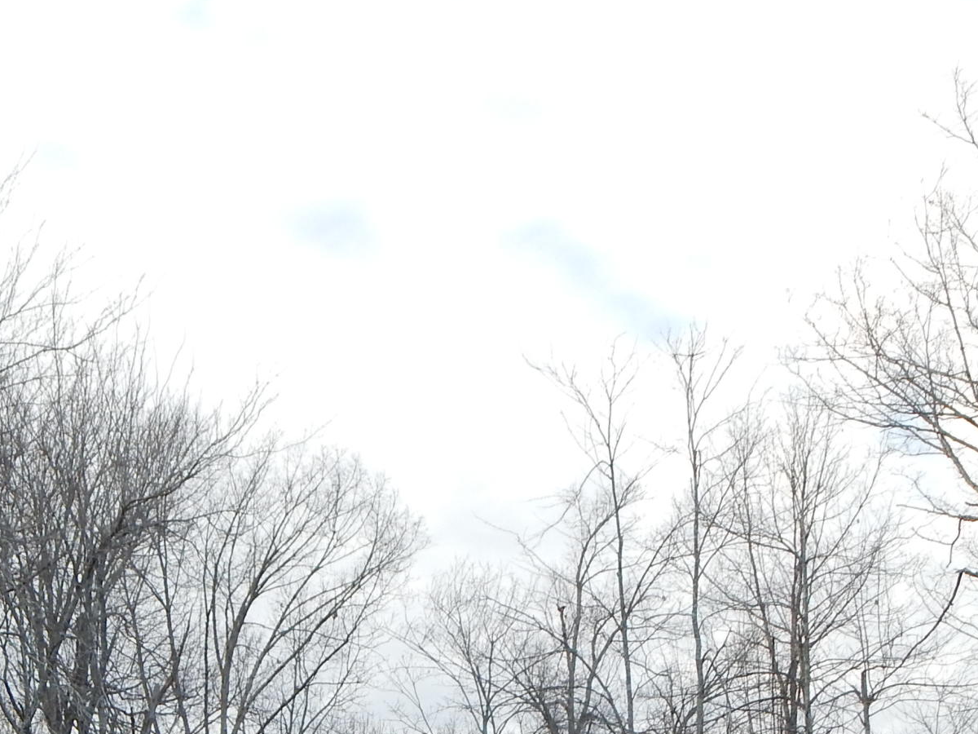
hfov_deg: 20.6
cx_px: 382
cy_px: 866
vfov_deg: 15.1
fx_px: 2684
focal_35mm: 95
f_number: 3.4
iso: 125
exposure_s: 1/160
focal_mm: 6.8
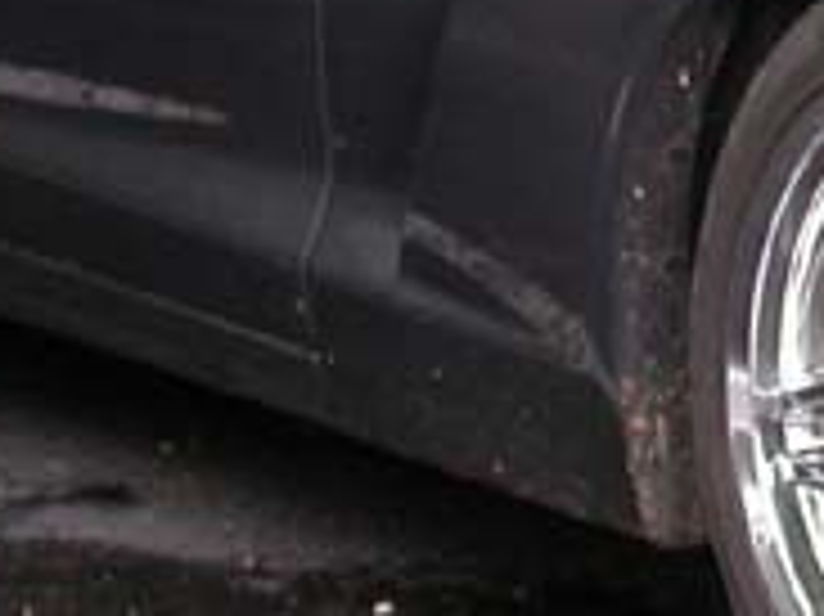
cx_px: 1162
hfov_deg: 9.1
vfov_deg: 7.0
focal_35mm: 213
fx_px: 5067
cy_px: 148
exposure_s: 1/57.9
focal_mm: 7.85
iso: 100
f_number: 3
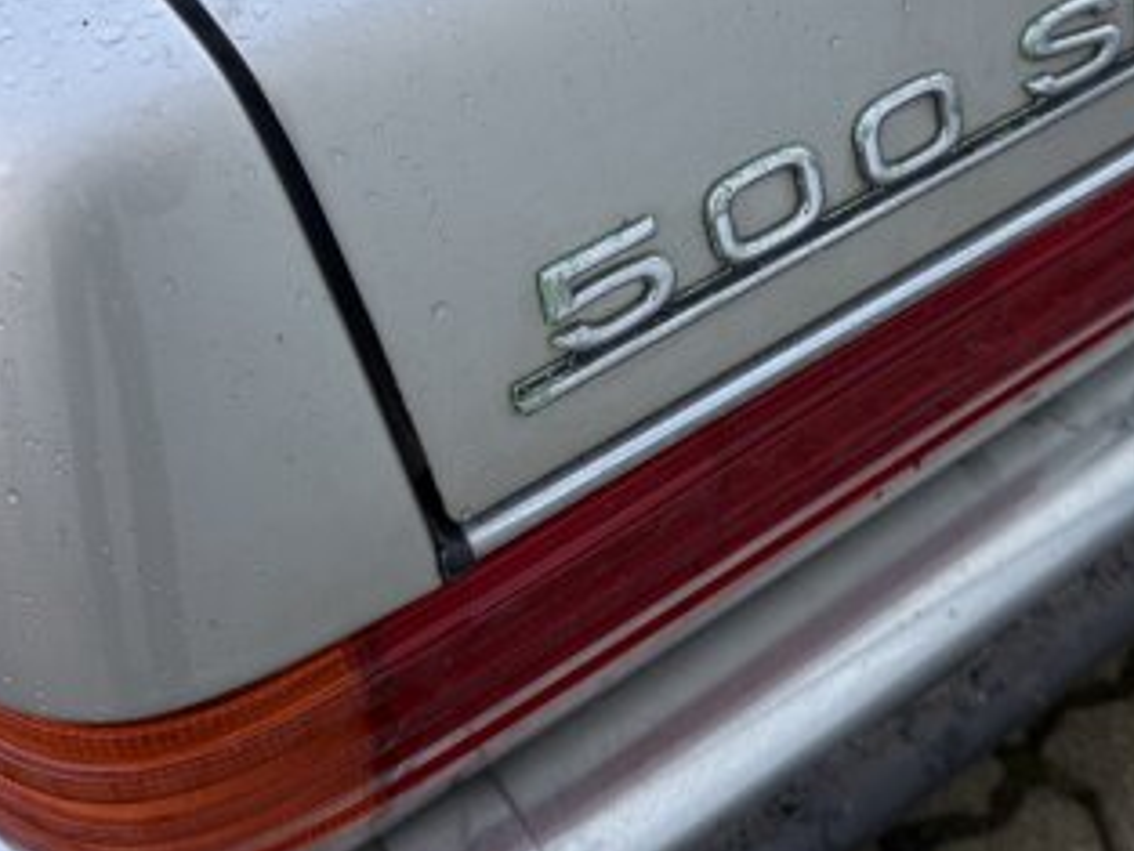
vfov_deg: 29.0
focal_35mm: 49
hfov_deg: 38.6
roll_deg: +0.6
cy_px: 156
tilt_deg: -42.7
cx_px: 717
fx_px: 1606
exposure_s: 1/121
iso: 64
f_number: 1.78
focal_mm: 6.76
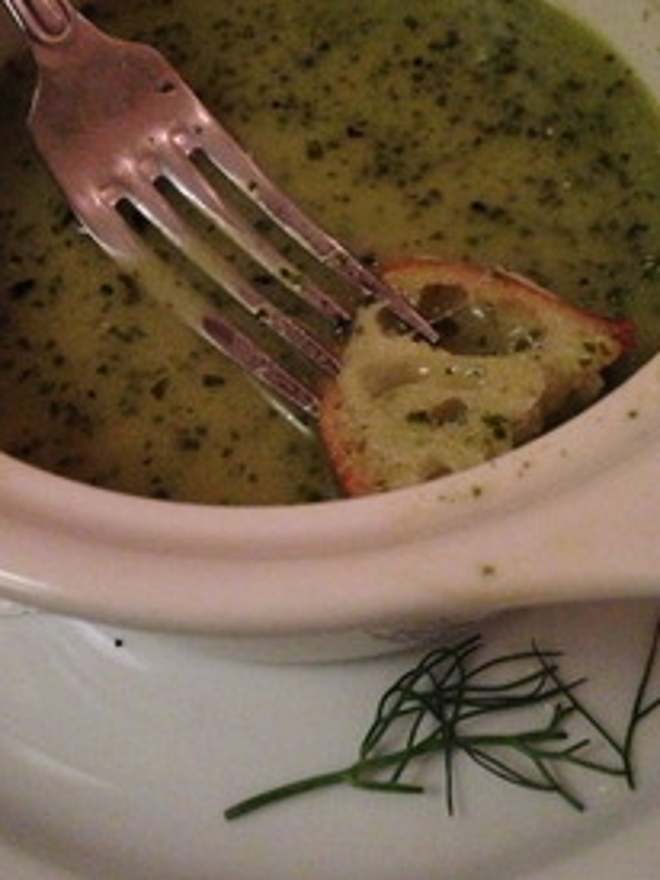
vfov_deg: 40.1
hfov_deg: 30.8
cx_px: 311
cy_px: 317
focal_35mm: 47
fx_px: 1196
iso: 800
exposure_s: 1/15
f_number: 2.4
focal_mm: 4.13
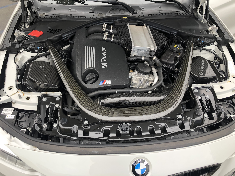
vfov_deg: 49.7
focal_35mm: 28
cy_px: 88
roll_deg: -0.1
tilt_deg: -44.8
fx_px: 190
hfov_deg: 63.4
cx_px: 118
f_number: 1.8
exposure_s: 1/120
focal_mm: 3.99
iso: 40
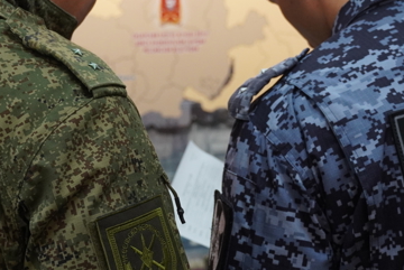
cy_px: 57
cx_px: 188
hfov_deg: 19.2
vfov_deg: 12.9
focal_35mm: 106
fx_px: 1191
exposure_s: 1/160
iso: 1000
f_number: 4.5
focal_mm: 34
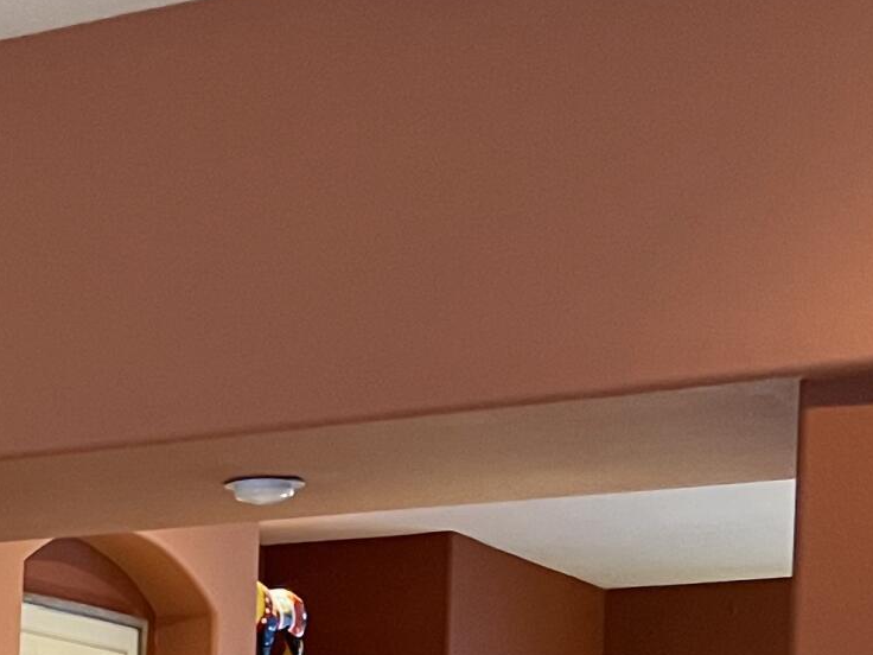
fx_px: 2673
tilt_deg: -3.7
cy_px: 1094
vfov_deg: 12.9
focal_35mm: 106
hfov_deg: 16.7
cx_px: -465
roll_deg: +0.2
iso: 500
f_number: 1.5
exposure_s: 1/60
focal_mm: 5.7
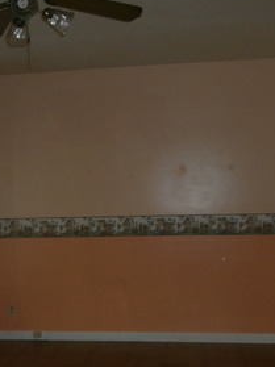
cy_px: 233
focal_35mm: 55
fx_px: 583
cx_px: 84
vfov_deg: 34.7
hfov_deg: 26.3
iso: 200
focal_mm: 4.2
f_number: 3
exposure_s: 1/30
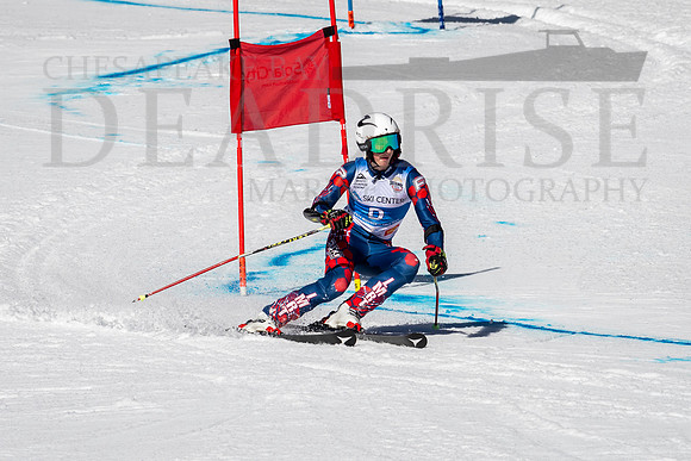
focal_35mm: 942
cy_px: 224
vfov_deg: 1.5
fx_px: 18089
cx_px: 304
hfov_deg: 2.2
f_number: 8
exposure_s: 1/2000
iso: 200
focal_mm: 400
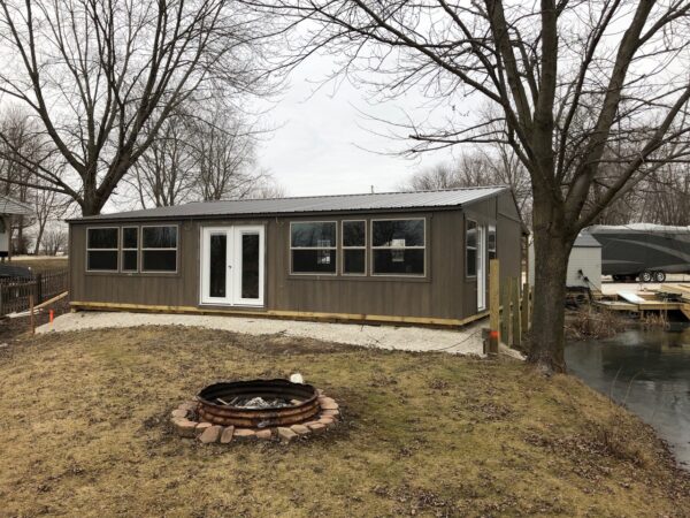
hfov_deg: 63.4
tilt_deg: +1.0
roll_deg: +0.0
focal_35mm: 28
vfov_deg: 49.7
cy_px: 259
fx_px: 558
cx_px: 345
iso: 20
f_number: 1.8
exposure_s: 1/312
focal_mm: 4
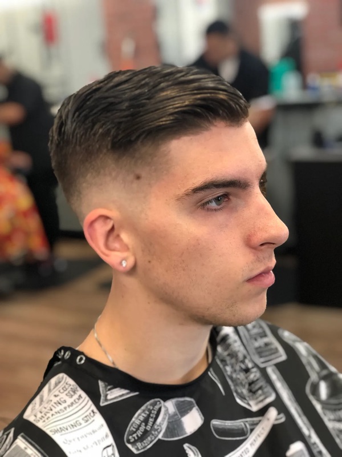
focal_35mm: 57
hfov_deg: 25.7
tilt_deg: -12.3
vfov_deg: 33.8
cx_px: 171
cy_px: 228
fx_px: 751
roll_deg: +6.0
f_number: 2.8
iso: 160
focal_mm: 6.6
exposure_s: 1/30
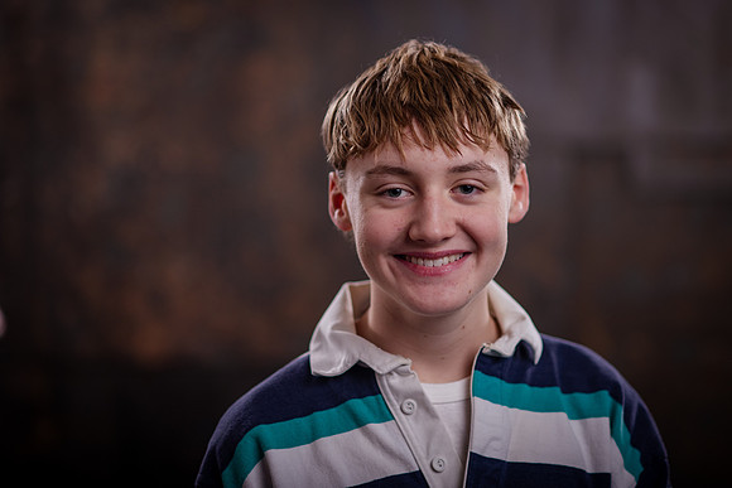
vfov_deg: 11.9
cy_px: 221
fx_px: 2340
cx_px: 382
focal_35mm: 115
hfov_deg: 17.8
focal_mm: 105
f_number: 2
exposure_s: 1/320
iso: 200
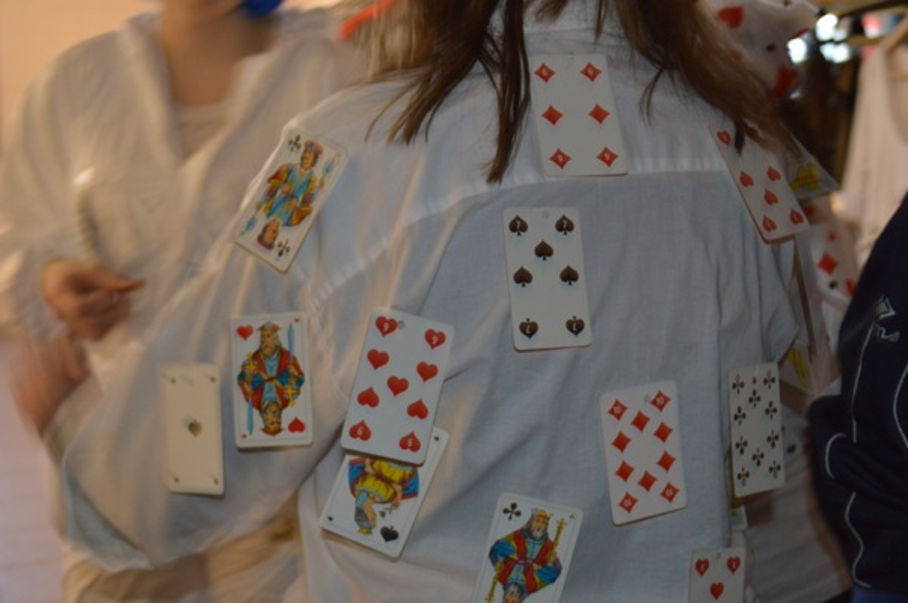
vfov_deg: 26.4
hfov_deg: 38.9
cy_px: 302
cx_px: 454
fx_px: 1285
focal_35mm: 51
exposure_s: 1/30
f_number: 5
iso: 800
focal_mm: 34
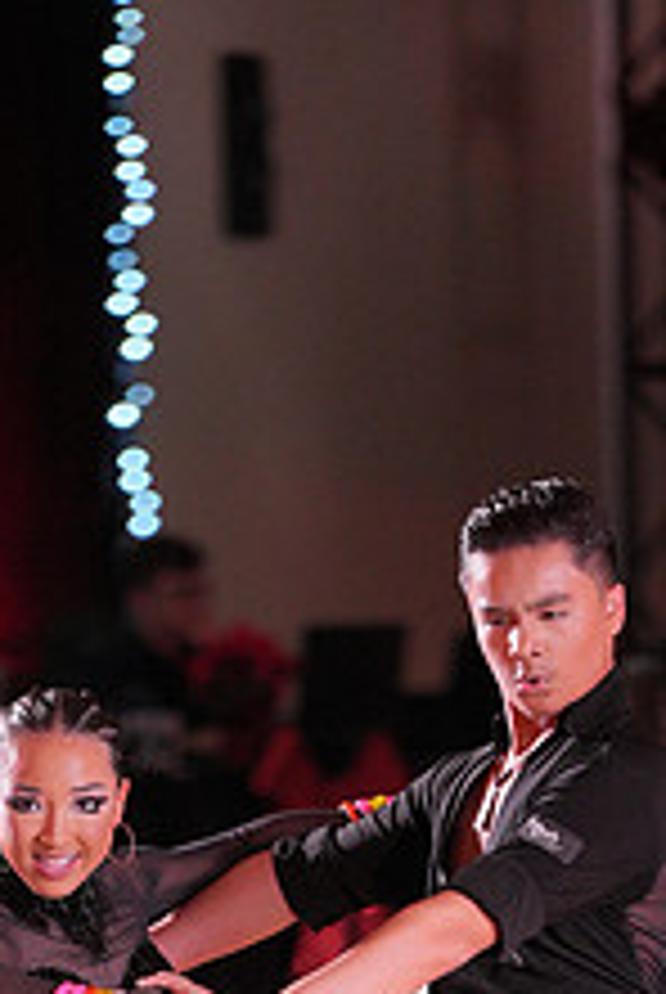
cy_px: 1223
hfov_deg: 3.0
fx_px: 12918
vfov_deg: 4.4
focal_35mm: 467
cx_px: 277
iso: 1250
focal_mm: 178
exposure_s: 1/400
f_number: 2.8
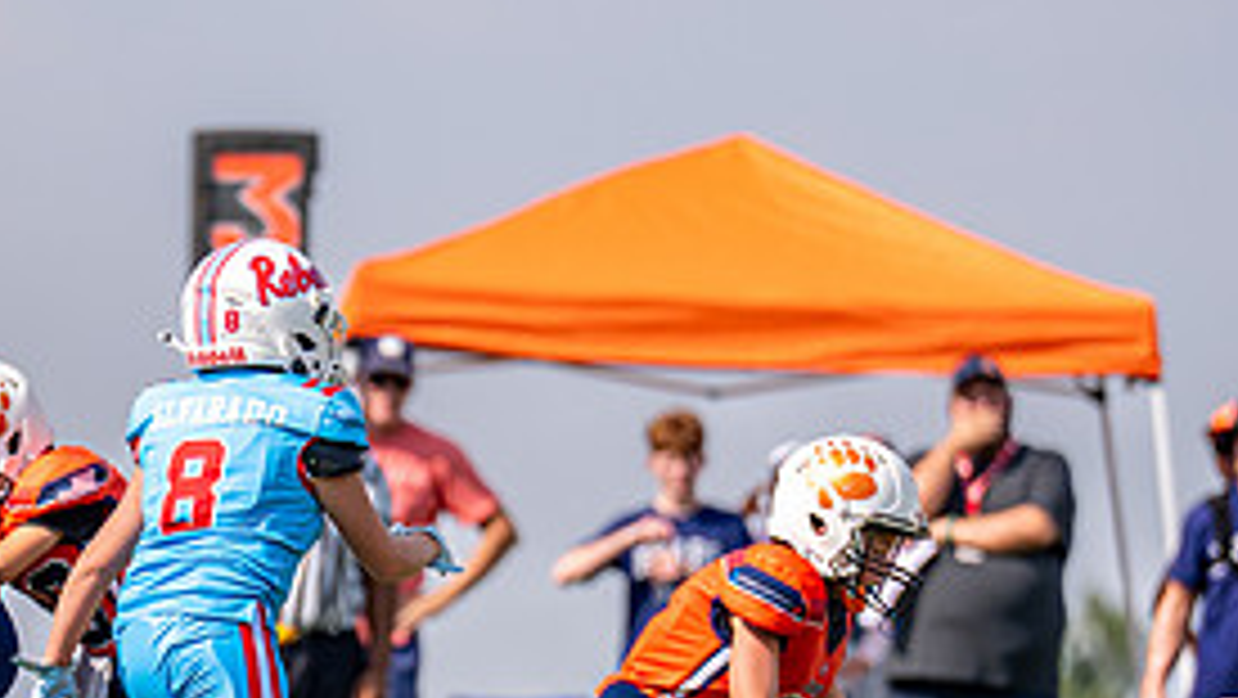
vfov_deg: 2.2
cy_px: 609
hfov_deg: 3.9
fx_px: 17998
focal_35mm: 548
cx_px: 129
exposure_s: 1/3200
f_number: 2.8
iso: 125
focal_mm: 200
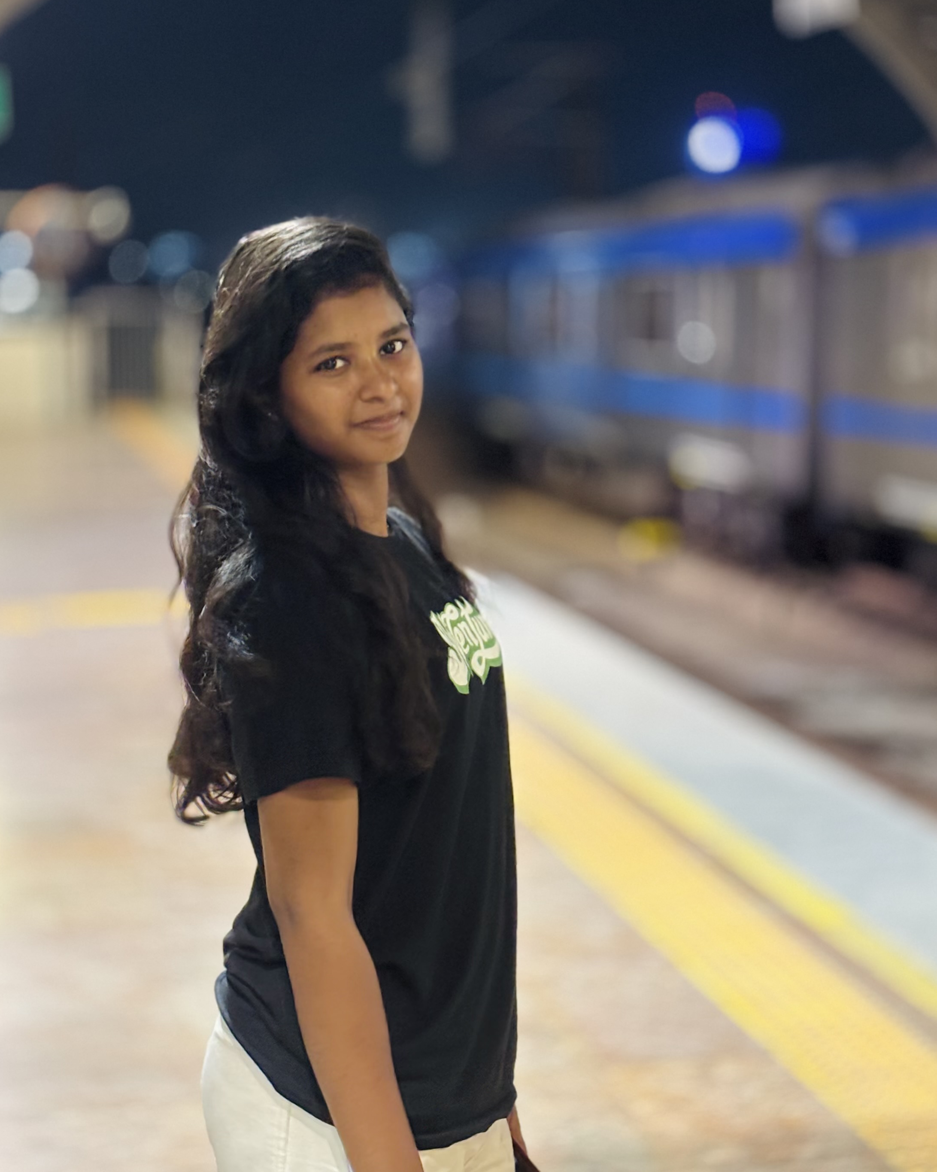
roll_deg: -0.1
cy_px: 458
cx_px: 412
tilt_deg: -3.1
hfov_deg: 20.4
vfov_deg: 25.3
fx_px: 2600
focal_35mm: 75
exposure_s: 1/20
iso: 400
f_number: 1.6
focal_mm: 5.96
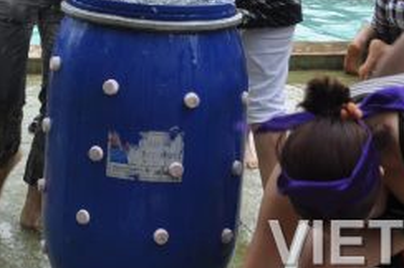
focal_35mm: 112
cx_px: 84
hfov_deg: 18.1
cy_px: -75
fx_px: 1255
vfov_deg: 11.9
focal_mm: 28
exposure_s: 1/100
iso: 200
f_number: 10
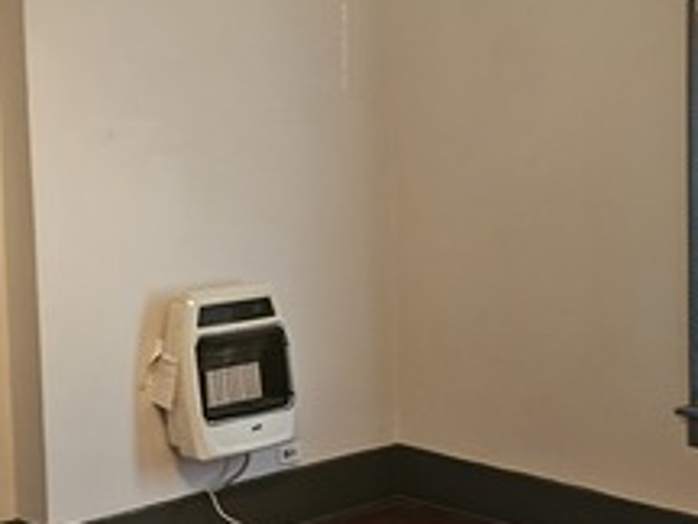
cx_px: 157
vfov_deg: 20.7
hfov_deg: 27.0
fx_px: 1432
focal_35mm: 71
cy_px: 262
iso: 640
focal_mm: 6.3
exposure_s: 1/40
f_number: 1.7
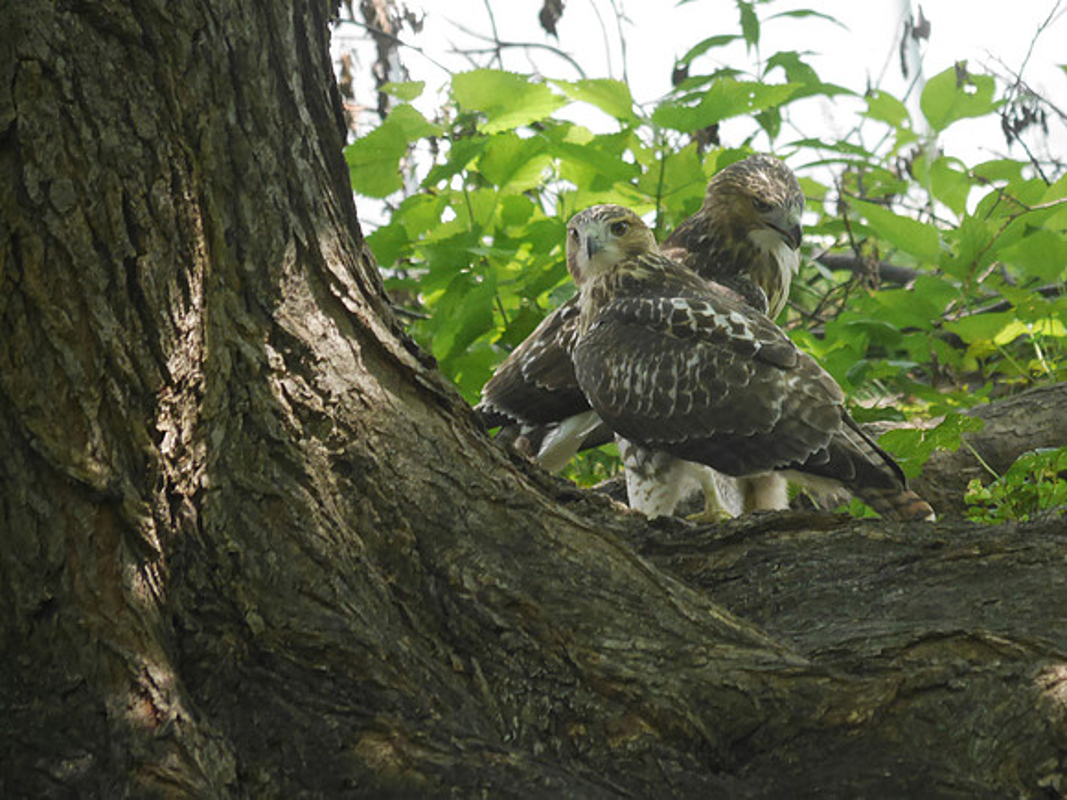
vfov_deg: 2.5
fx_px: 18494
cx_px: 534
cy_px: 400
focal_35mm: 600
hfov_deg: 3.3
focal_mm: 300
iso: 2000
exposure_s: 1/320
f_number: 5.6
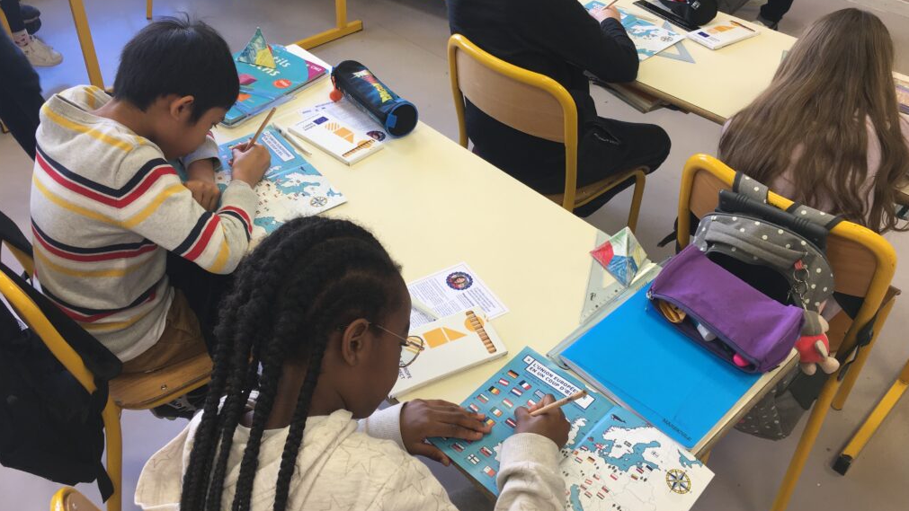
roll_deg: -3.3
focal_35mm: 32
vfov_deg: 36.6
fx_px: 771
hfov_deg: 61.0
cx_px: 456
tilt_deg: -35.9
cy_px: 207
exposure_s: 1/50
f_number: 2.2
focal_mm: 4.15
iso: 32
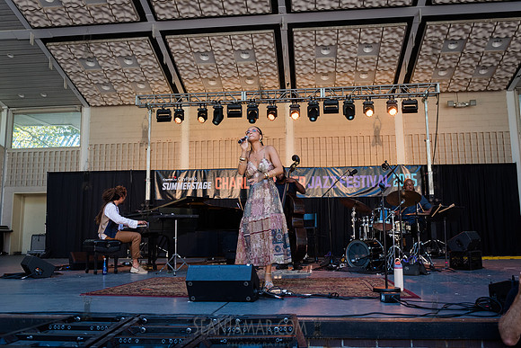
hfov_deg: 56.4
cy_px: 174
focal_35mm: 34
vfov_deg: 39.4
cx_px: 260
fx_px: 486
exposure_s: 1/500
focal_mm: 31
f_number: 4
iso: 1250
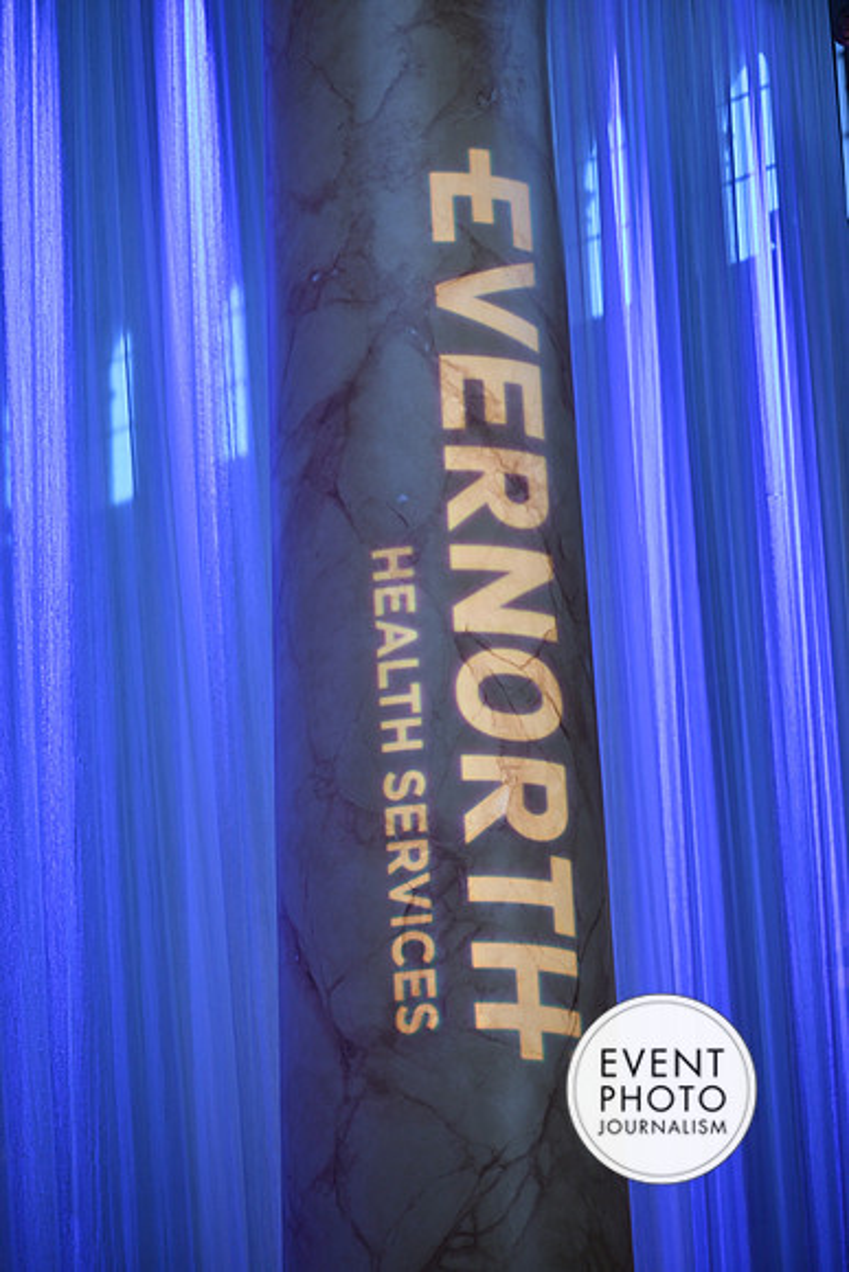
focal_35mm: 107
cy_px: 636
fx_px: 3783
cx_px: 424
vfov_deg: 19.1
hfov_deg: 12.8
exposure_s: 1/125
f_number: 2.8
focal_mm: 107
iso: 500
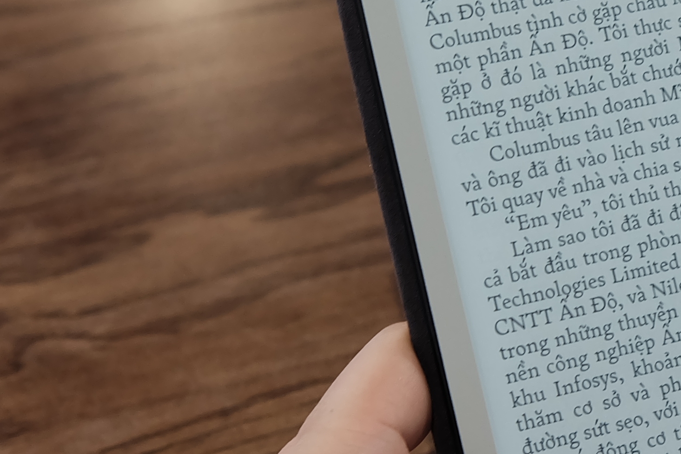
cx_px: 764
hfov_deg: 16.9
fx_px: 2213
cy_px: 168
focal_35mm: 117
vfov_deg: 11.7
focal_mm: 23
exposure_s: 1/42
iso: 800
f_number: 2.8
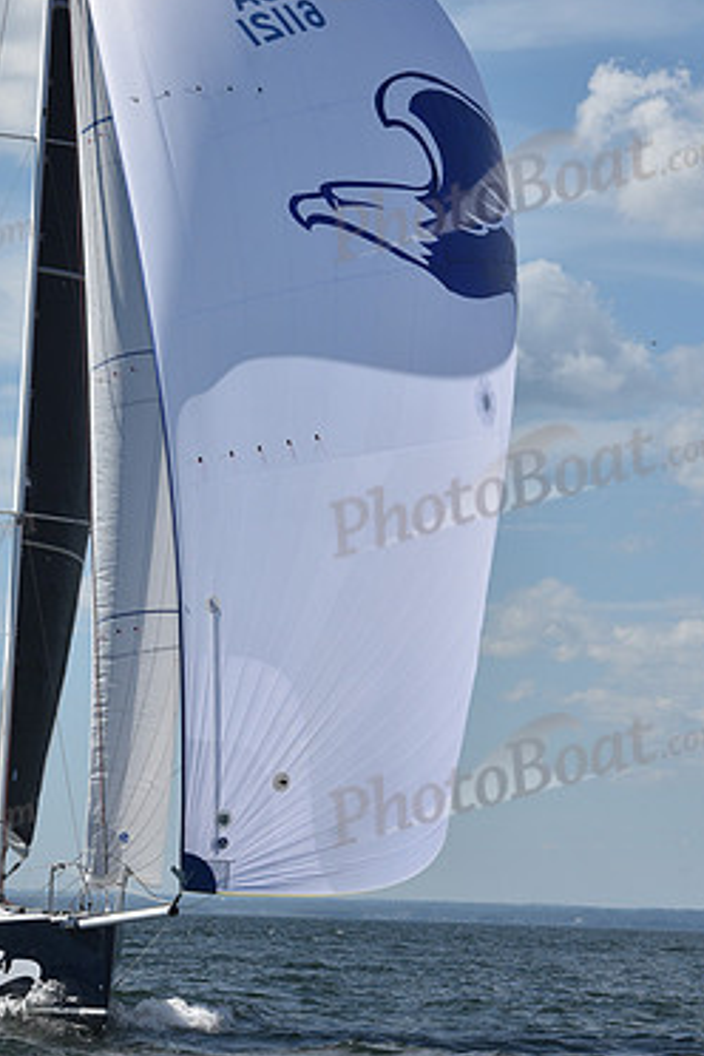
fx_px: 4341
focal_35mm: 148
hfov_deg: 9.3
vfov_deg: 13.9
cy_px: 378
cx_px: 183
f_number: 11
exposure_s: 1/1250
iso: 320
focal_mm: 95
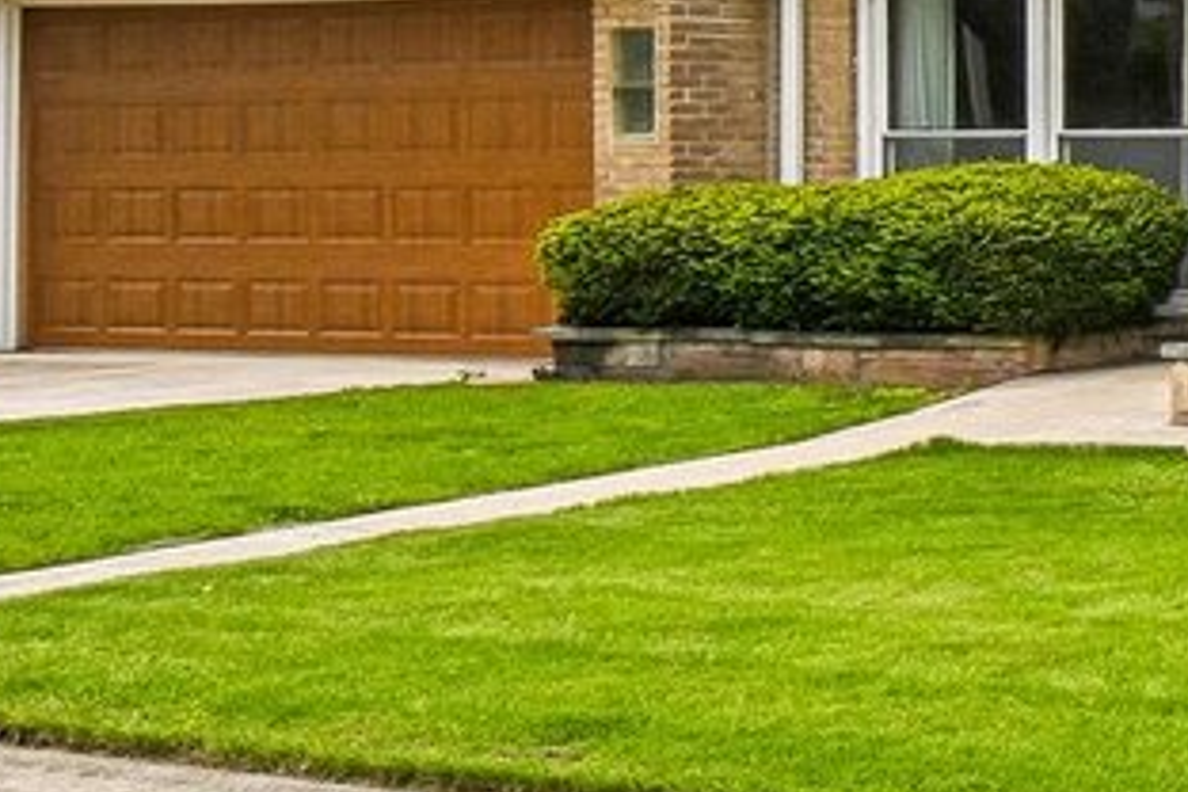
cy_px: -362
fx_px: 2574
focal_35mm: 78
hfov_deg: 18.1
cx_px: 2357
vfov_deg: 16.1
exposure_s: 1/200
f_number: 8
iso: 100
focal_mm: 10
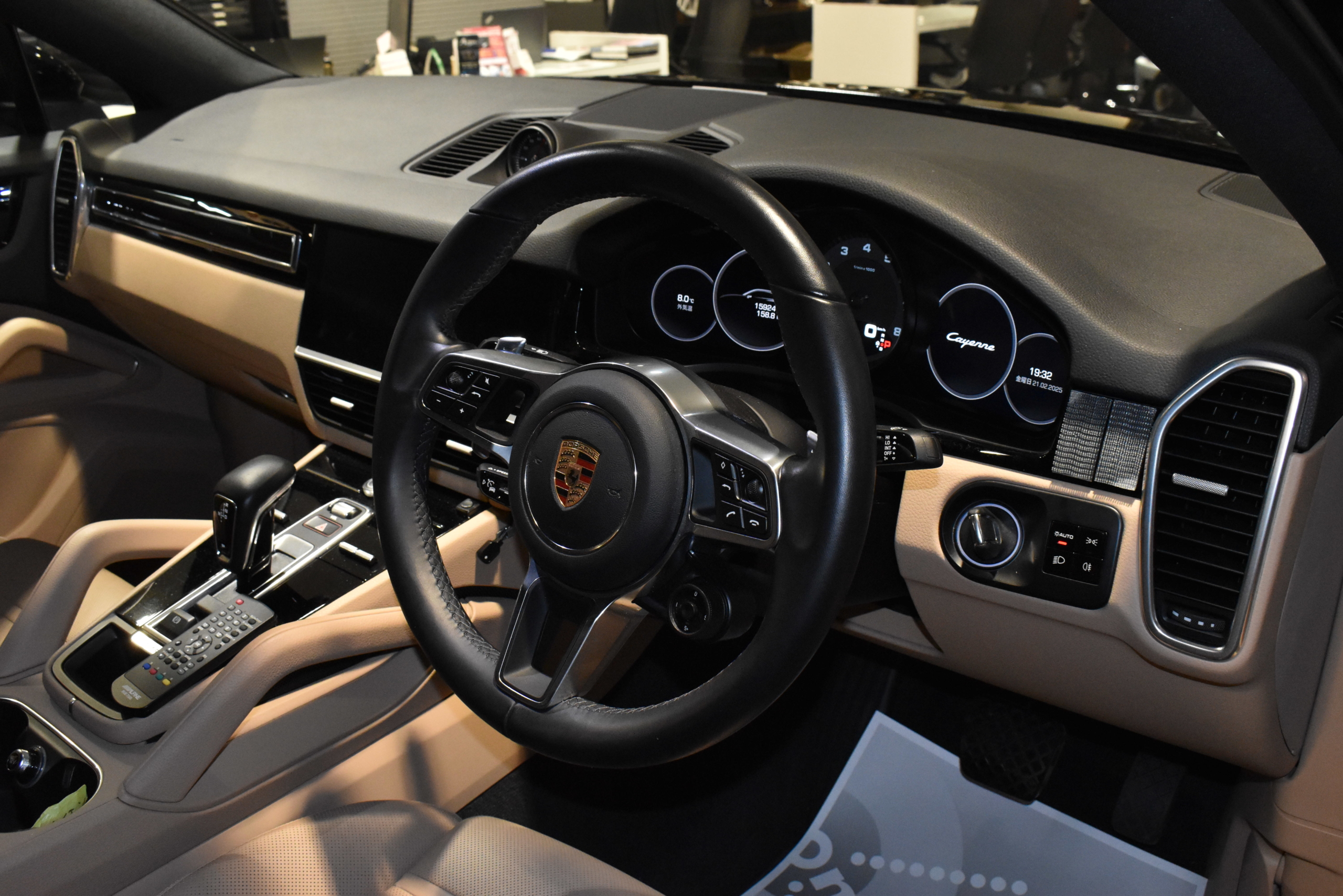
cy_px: 448
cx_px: 672
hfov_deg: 55.1
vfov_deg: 38.4
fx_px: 1287
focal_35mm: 34
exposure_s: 1/60
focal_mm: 23
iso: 3600
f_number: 8
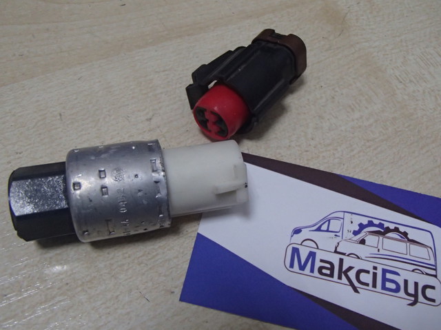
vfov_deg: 38.6
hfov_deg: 50.2
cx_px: 220
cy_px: 165
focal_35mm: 37
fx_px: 471
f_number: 4.7
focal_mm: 6.64
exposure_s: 1/80
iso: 800
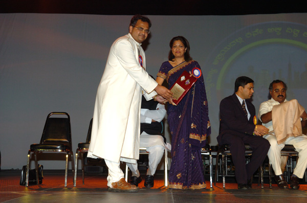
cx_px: 154
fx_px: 485
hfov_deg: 35.1
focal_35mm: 57
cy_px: 102
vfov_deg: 23.7
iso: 400
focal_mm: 38
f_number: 5
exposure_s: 1/80
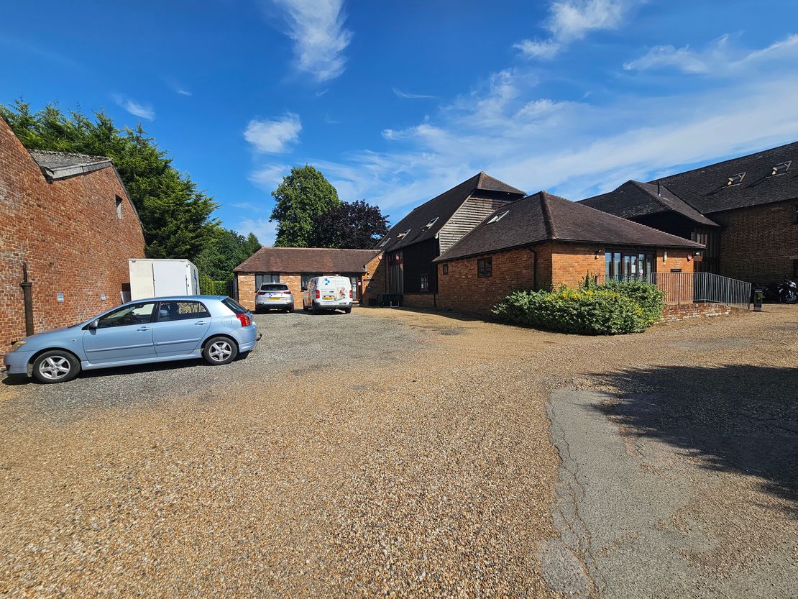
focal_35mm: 13
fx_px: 300
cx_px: 399
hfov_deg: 106.2
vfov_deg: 89.9
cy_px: 300
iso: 50
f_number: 2.2
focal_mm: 2.2
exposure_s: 1/2797
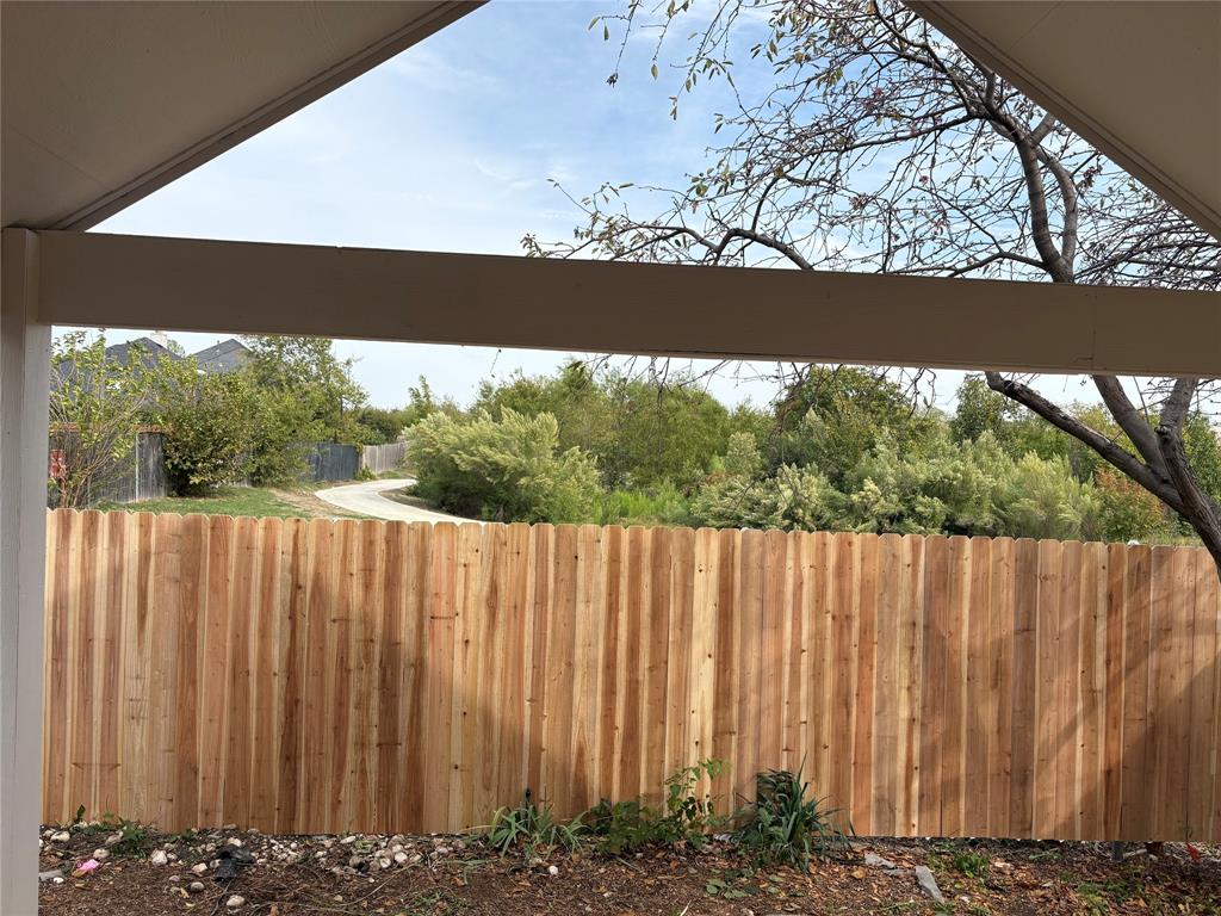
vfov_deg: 53.1
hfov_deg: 67.3
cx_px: 610
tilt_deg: -0.6
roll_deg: -1.8
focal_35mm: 26
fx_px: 917
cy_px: 458
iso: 50
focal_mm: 5.96
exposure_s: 1/2283
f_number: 1.6
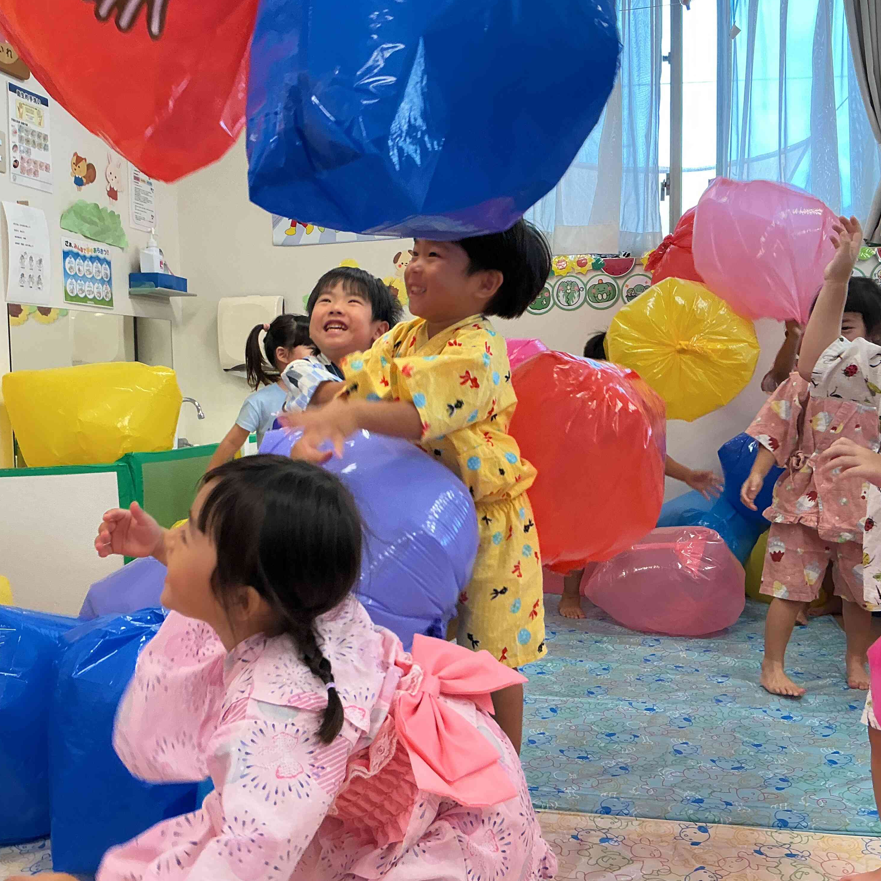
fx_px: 1008
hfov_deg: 47.2
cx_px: 455
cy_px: 442
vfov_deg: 47.2
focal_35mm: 35
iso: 50
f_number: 1.8
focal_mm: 3
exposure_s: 1/120
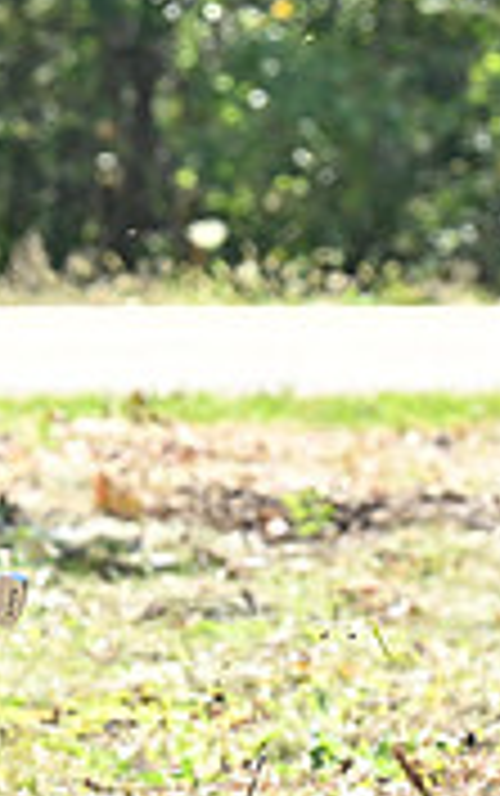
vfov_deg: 3.1
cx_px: -730
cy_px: 483
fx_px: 14638
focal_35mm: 673
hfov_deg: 1.9
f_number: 4.5
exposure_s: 1/500
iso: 200
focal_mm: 135
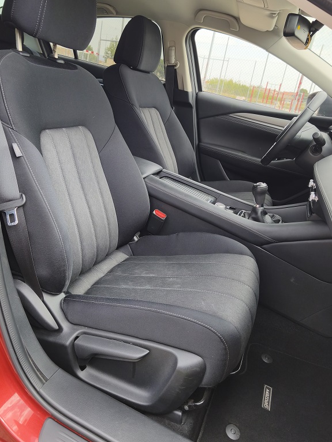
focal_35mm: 27
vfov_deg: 64.9
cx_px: 157
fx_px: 345
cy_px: 185
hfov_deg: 51.3
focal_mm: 5.35
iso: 50
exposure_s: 1/733
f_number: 1.7
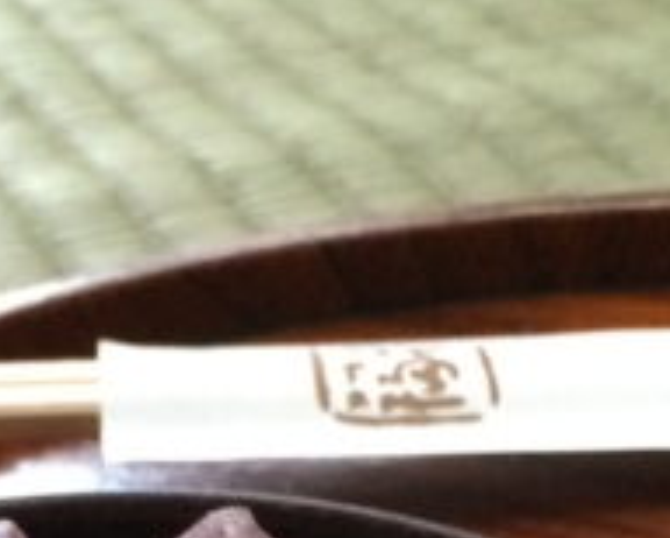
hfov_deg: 15.7
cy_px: 734
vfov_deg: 12.2
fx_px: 2422
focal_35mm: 122
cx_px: 370
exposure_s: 1/30
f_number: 2.2
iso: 320
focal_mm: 4.12
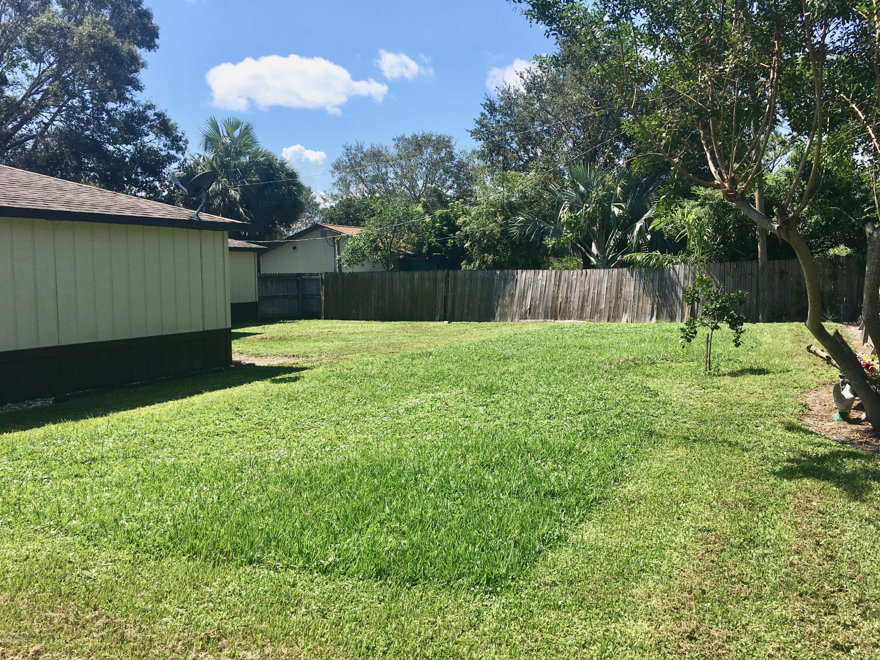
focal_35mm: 29
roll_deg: +0.7
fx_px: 737
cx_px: 440
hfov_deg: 61.7
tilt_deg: -4.9
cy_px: 330
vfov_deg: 48.2
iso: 25
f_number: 2.2
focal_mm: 4.15
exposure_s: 1/1637
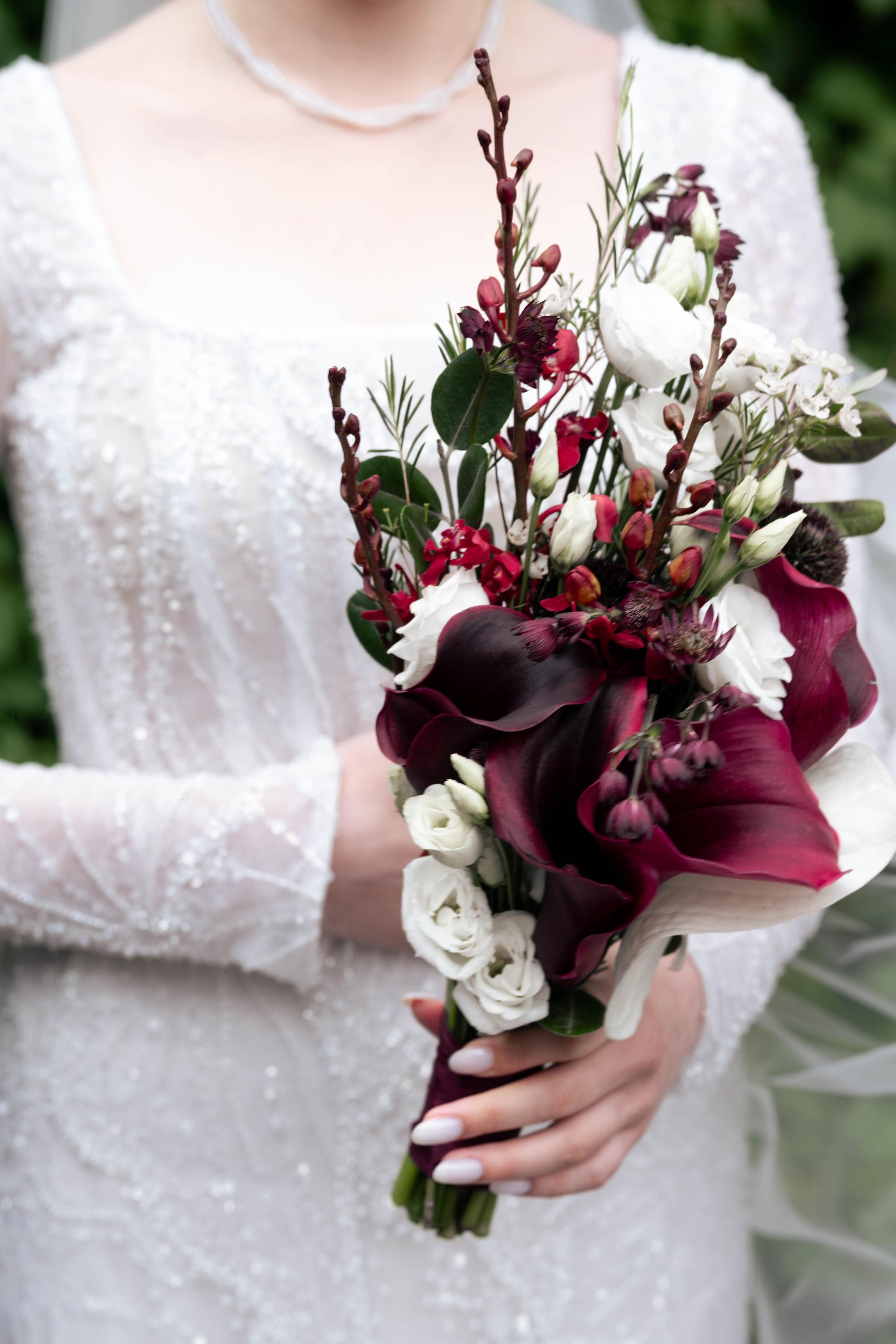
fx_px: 3136
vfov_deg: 24.2
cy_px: 672
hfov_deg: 16.3
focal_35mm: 84
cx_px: 448
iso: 160
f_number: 3.6
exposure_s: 1/125
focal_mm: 56
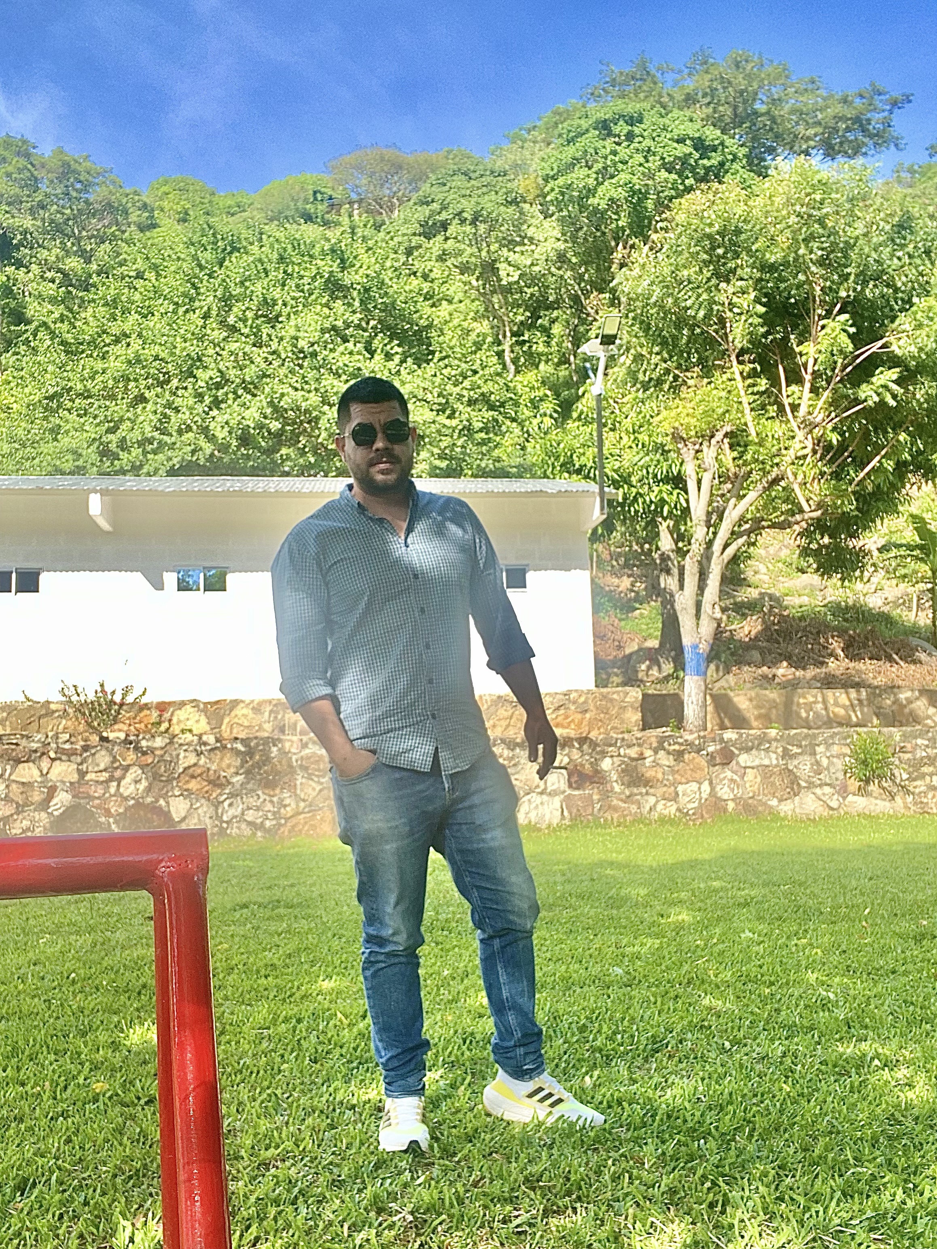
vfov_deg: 60.0
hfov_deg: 46.8
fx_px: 1083
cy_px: 624
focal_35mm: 30
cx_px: 468
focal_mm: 2.71
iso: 25
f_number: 2.2
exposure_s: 1/175
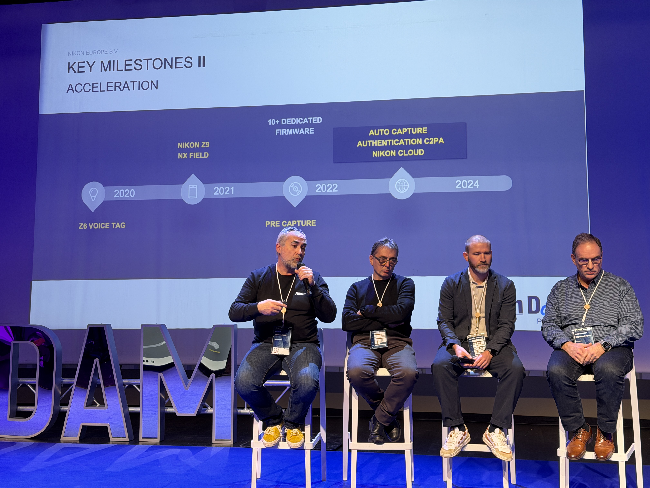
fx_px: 901
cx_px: 325
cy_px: 244
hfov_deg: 39.7
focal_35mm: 48
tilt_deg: +3.5
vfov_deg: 30.3
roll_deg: +0.2
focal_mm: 6.76
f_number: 1.78
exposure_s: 1/50
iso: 125
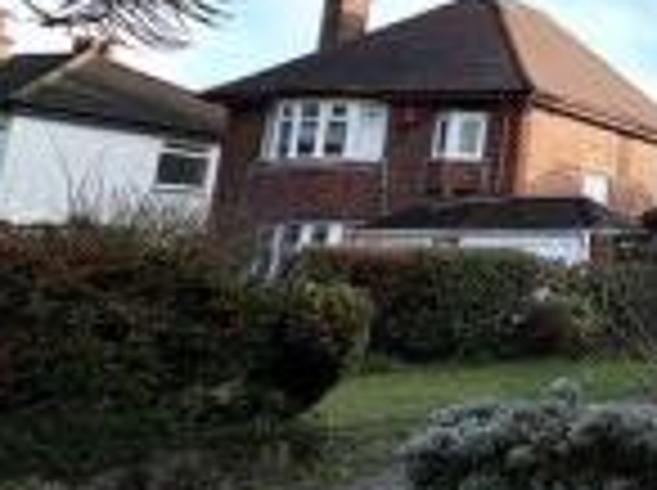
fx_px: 1061
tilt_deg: +12.0
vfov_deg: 25.6
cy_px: 97
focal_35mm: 56
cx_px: 1199
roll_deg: +0.6
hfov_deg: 21.4
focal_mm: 2.22
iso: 50
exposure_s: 1/993
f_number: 2.2
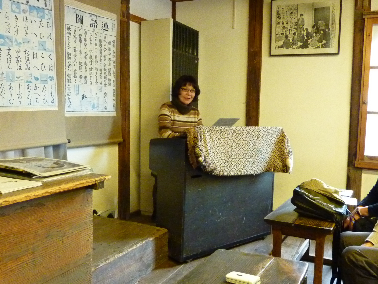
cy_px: 142
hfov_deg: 55.4
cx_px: 189
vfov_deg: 42.9
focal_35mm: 33
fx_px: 360
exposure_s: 1/30
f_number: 3.3
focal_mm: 4.1
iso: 800
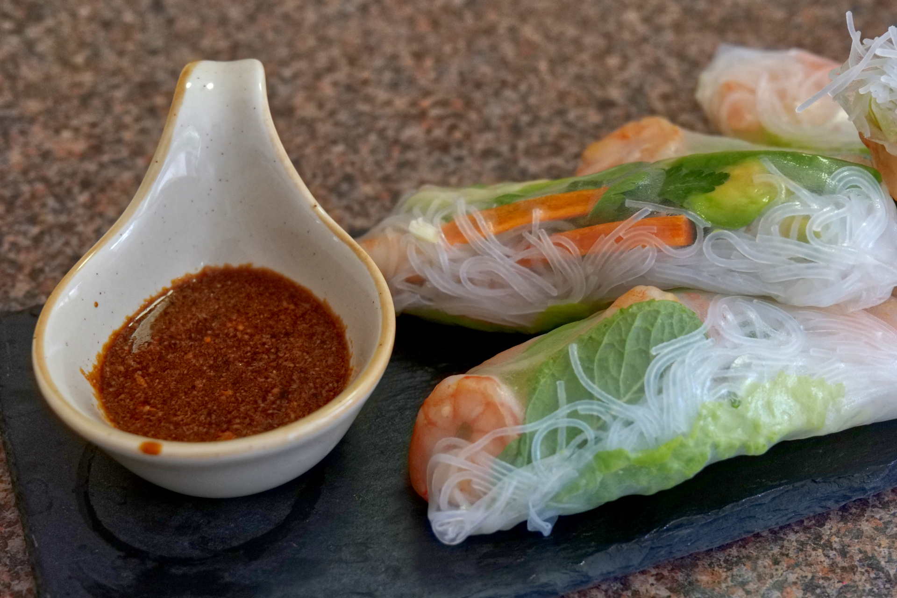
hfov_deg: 33.4
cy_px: 299
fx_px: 1495
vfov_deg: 22.6
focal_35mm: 60
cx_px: 448
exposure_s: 1/100
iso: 6400
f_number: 7.1
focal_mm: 60
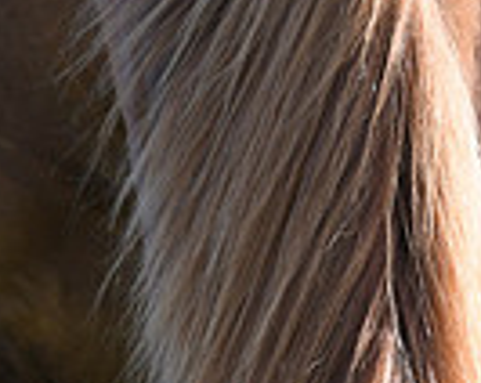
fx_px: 10903
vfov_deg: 2.0
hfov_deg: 2.5
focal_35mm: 767
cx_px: 295
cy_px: 936
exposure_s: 1/1250
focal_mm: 125
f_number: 3.5
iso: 320
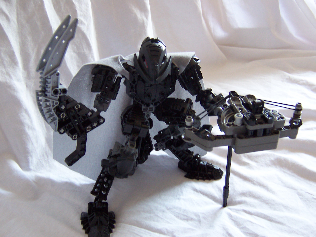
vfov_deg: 39.7
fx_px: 329
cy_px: 118
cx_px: 158
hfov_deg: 51.4
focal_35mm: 36
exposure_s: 1/30
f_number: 2.8
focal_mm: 5.6
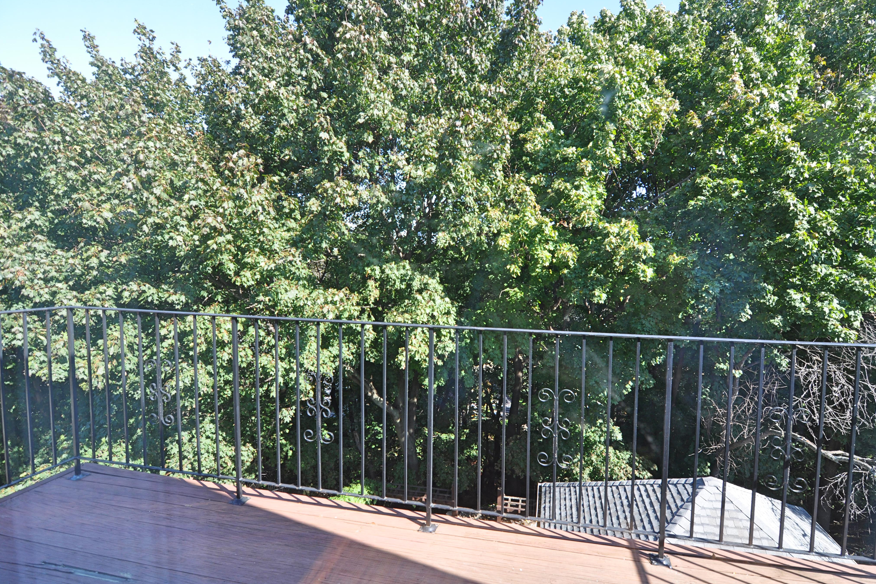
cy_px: 290
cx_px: 465
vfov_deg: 68.8
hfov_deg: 91.4
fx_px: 427
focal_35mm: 18
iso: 200
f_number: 5.6
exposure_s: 1/125
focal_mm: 11
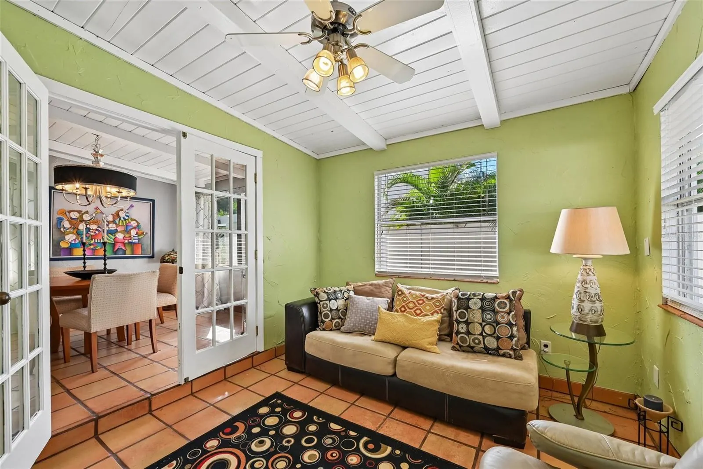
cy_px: 234
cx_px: 352
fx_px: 273
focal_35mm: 14
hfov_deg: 104.3
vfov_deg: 81.2
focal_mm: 14
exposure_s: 1/250
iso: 400
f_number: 8
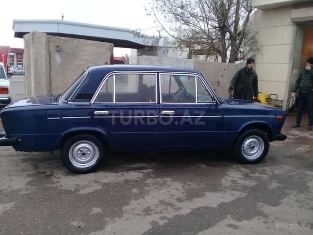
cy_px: 118
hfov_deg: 58.4
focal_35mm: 31
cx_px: 156
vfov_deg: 45.4
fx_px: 280
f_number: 2.2
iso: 80
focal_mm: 3.3
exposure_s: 1/33
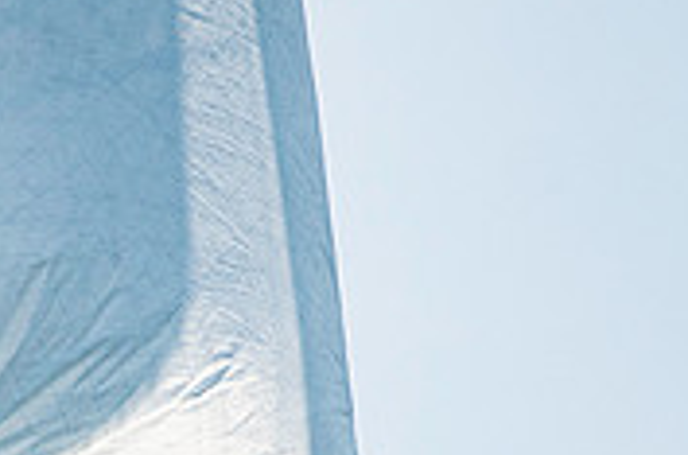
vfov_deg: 0.6
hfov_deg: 0.9
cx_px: -245
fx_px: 43590
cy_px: 745
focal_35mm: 2287
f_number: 5
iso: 400
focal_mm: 400
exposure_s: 1/3200
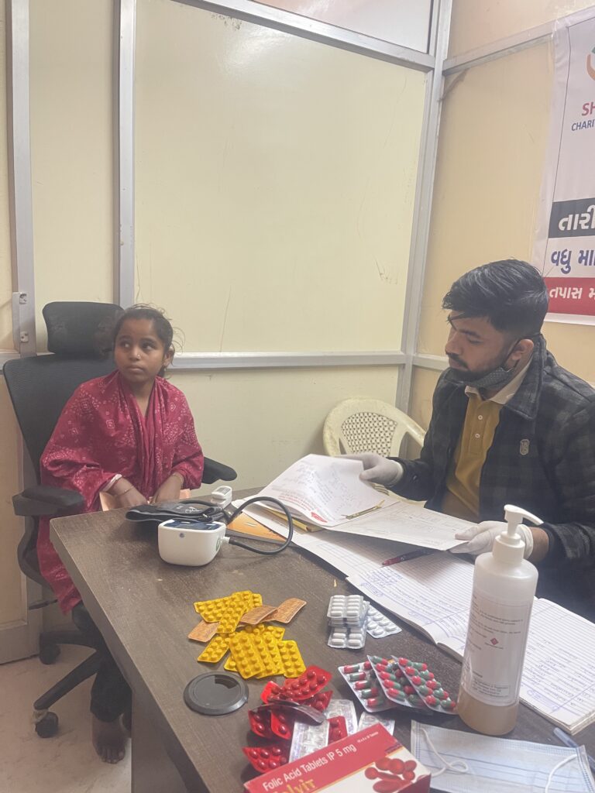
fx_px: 573
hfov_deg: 54.9
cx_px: 298
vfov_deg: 69.4
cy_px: 396
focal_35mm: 25
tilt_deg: -10.8
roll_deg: -3.5
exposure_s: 1/60
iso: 250
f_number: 1.6
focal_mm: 5.1
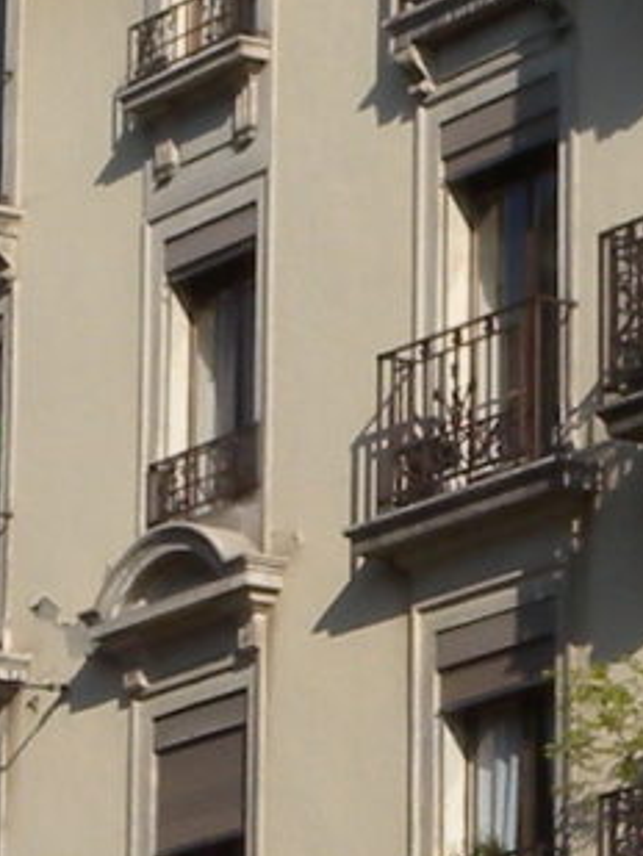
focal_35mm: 232
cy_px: 737
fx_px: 5742
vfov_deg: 8.5
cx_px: 571
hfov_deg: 6.4
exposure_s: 1/381
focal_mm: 6
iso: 64
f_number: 6.4
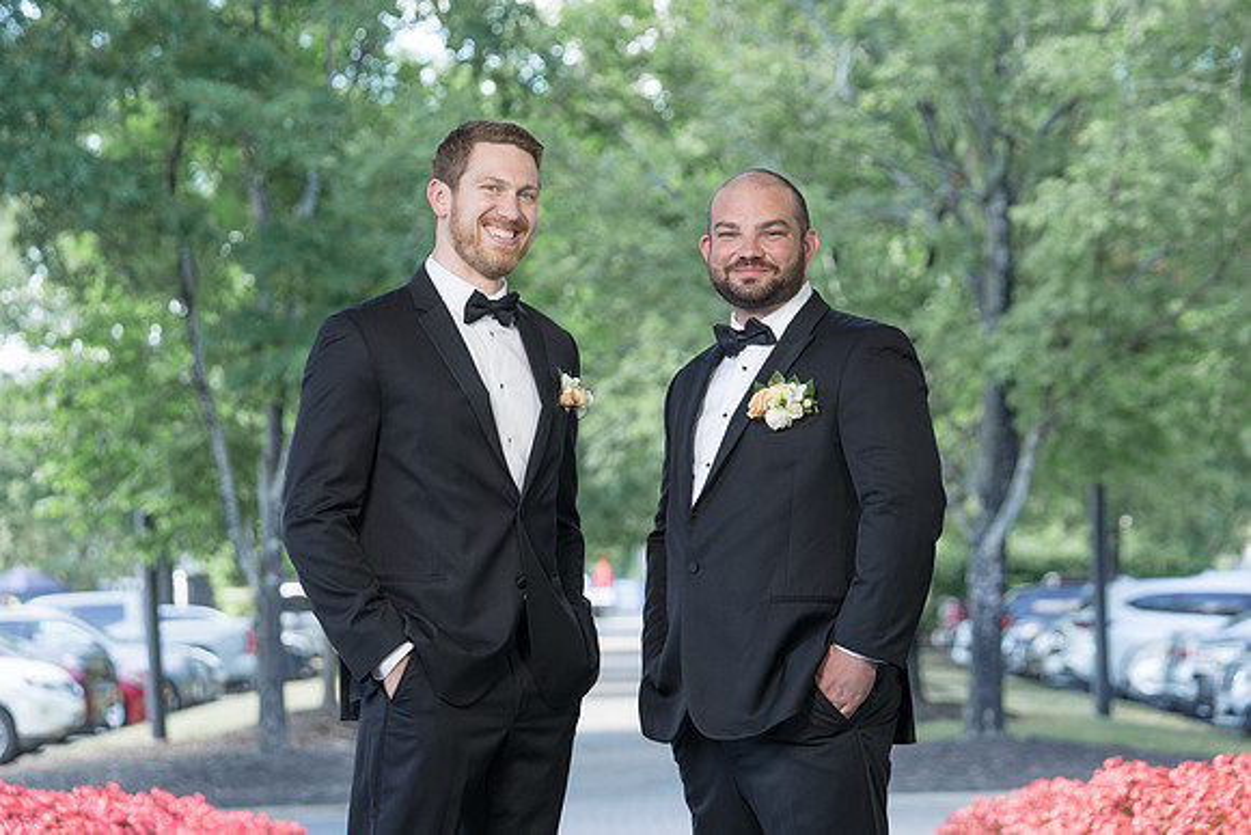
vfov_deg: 13.0
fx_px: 3651
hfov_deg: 19.4
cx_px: 594
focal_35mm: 105
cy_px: 396
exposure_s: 1/250
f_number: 4
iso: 250
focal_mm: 100
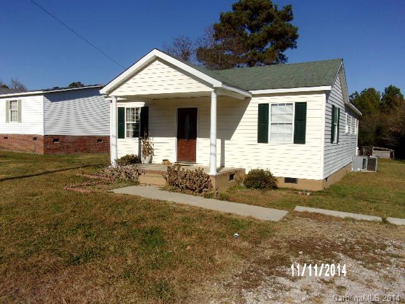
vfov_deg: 49.7
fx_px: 328
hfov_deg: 63.4
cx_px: 202
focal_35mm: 28
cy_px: 152
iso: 80
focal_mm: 5.1
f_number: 10.8
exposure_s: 1/210
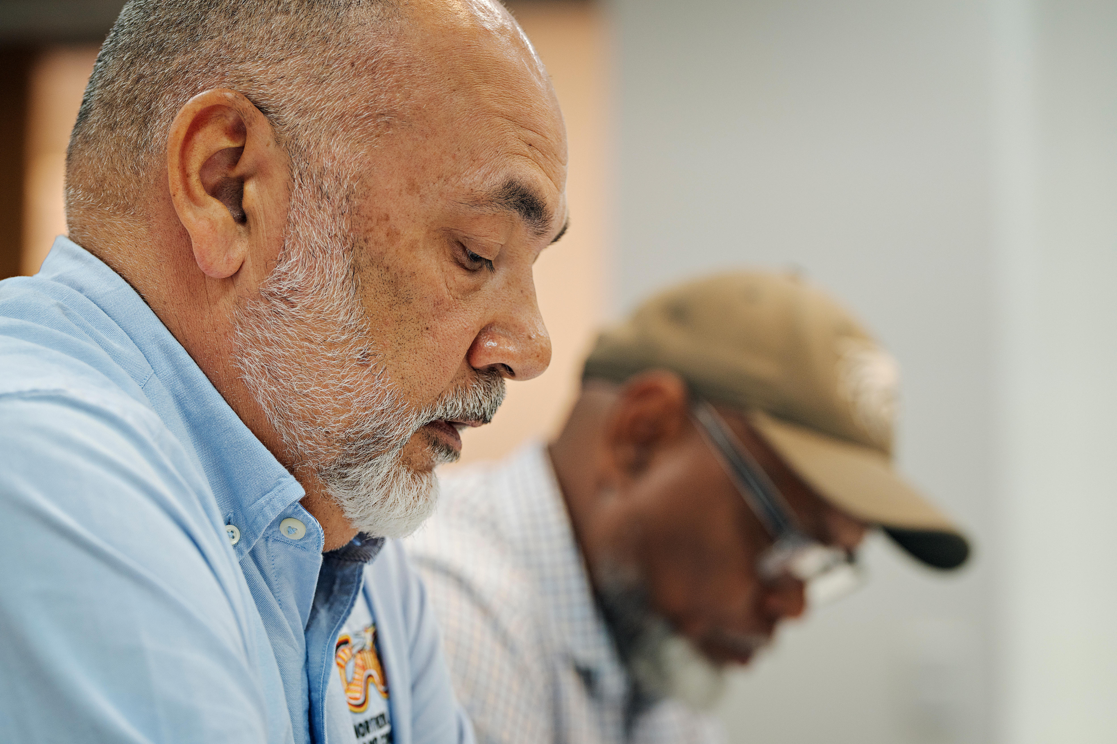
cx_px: 558
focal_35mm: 120
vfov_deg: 11.4
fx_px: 3723
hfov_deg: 17.1
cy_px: 372
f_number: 4
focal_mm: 120
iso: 1000
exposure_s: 1/100
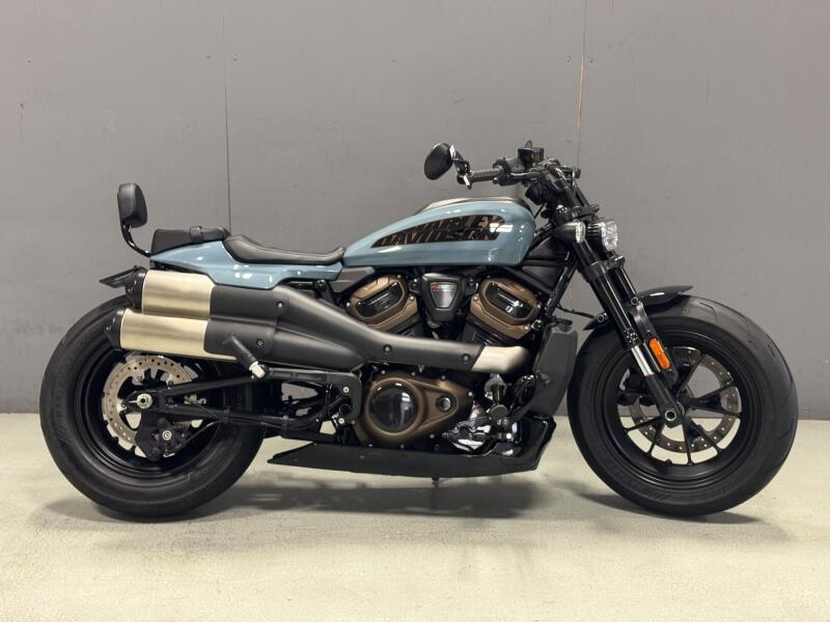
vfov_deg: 30.3
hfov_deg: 39.7
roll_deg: -1.2
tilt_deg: -12.8
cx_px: 415
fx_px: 1151
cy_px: 311
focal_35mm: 48
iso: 250
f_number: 1.78
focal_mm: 6.76
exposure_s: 1/60
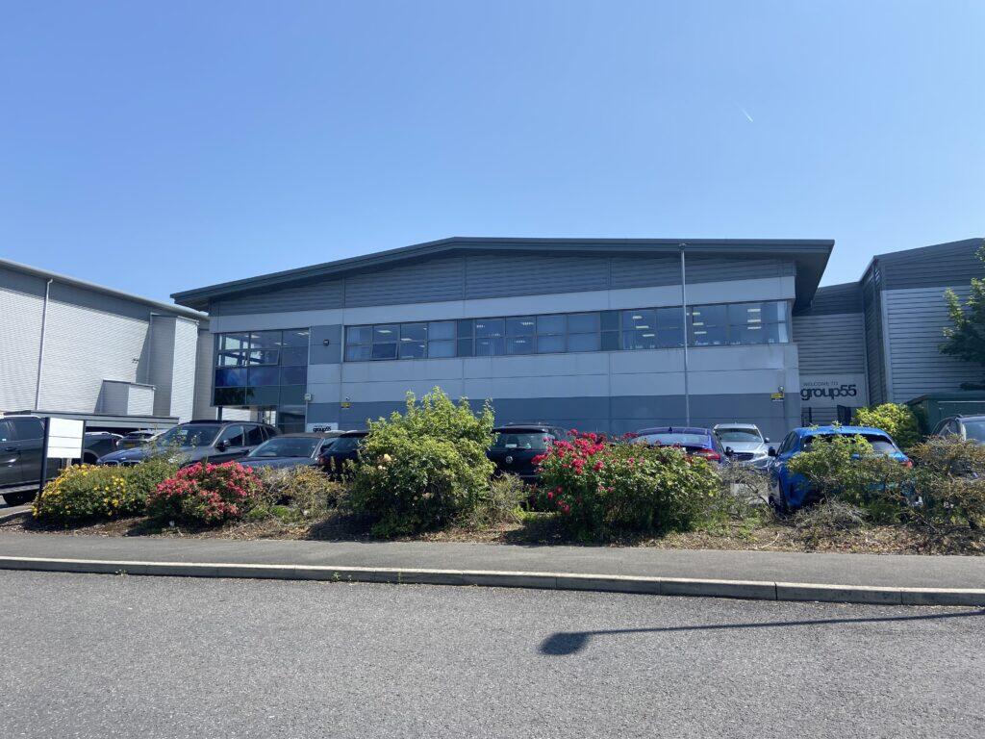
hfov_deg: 67.3
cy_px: 370
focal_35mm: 26
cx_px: 492
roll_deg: +1.0
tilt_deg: +11.3
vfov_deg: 53.1
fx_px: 740
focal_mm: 4.25
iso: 32
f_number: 1.8
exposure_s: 1/2410
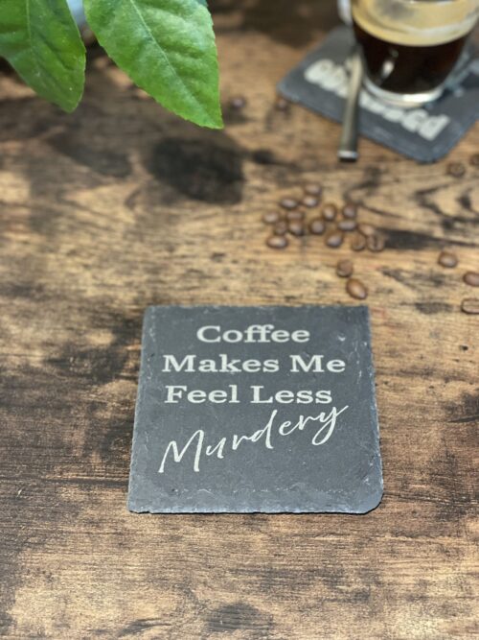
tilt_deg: -53.5
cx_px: 240
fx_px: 960
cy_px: 320
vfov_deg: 36.8
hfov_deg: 28.0
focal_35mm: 52
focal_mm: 6
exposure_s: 1/33
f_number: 2
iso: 400
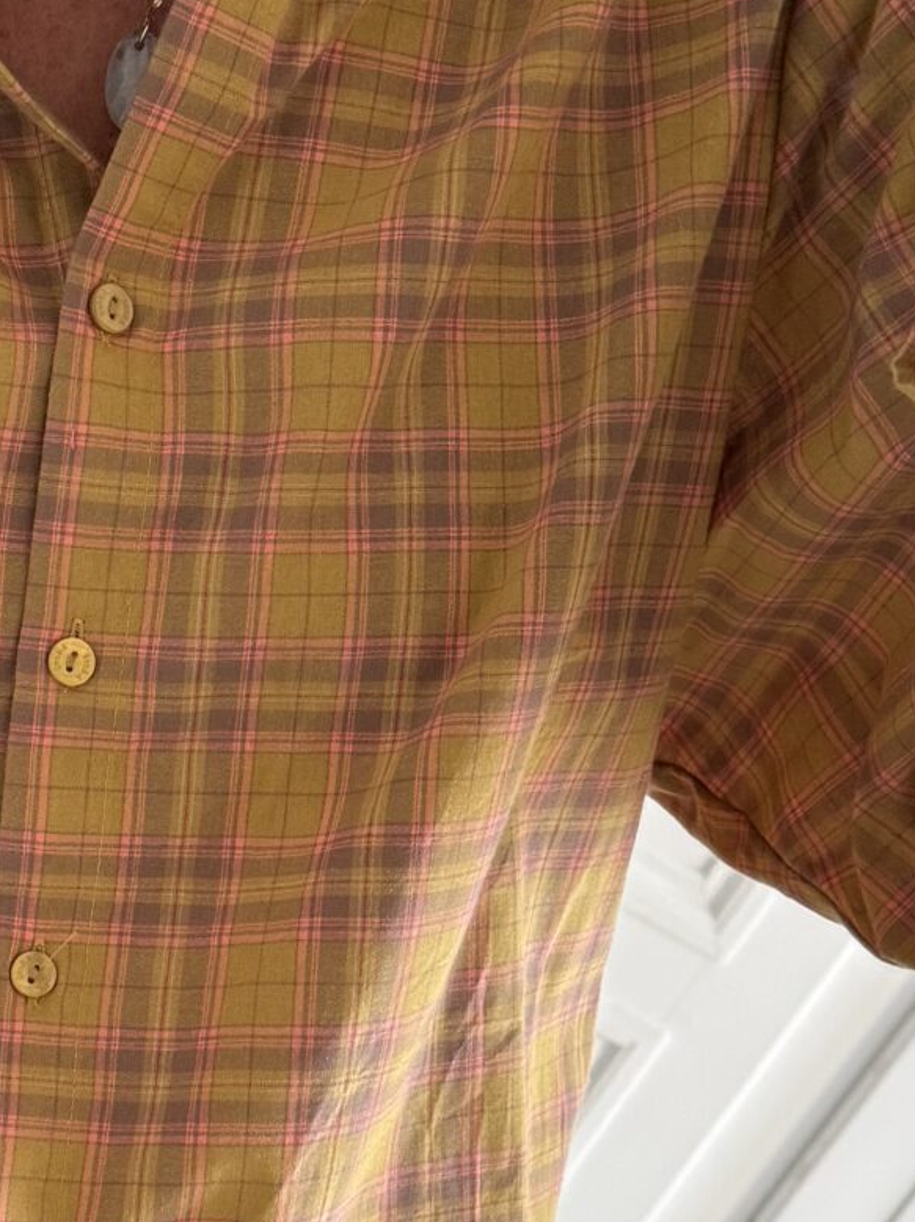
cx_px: 83
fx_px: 2786
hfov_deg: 18.3
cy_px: 1007
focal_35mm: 79
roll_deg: -33.3
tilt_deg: -44.3
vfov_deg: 24.3
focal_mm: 6.76
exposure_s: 1/60
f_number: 1.78
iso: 250
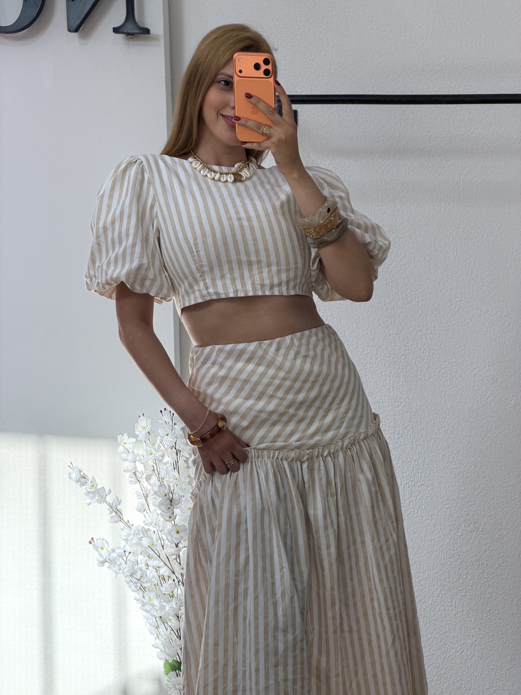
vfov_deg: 19.6
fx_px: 2007
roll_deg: -1.5
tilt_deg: -18.6
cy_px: 348
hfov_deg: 14.8
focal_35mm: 100
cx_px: 260
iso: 80
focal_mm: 16.89
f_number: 2.8
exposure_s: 1/98
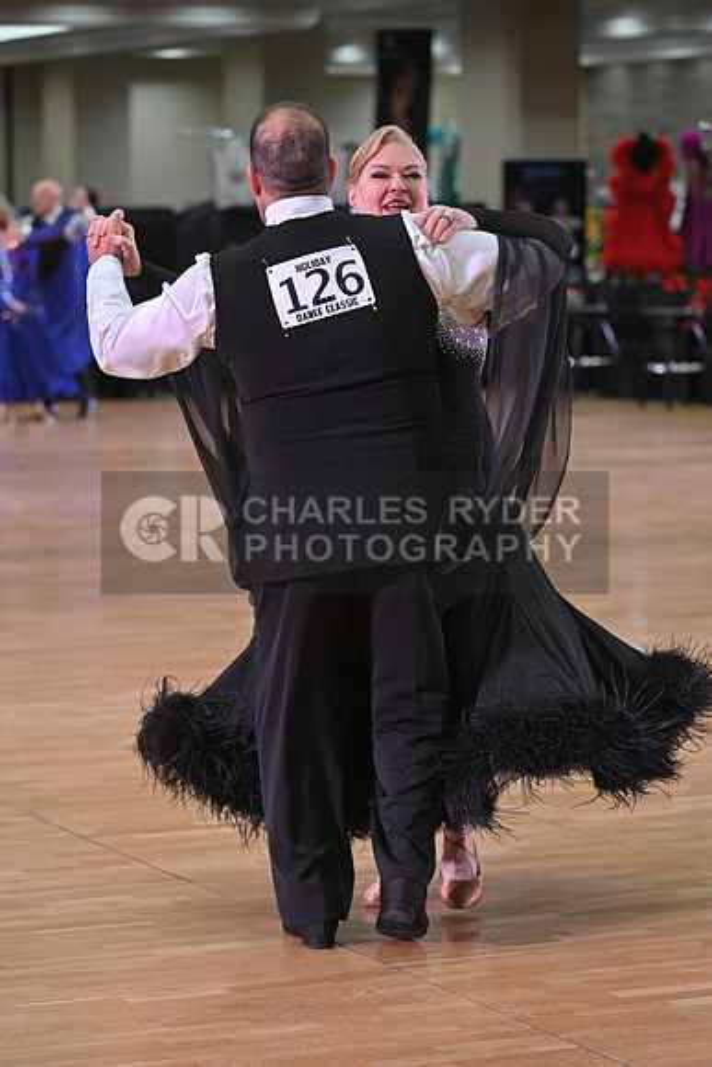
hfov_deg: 11.0
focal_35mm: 125
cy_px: 534
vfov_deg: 16.4
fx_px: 3706
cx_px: 356
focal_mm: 125
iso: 2500
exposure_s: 1/400
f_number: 5
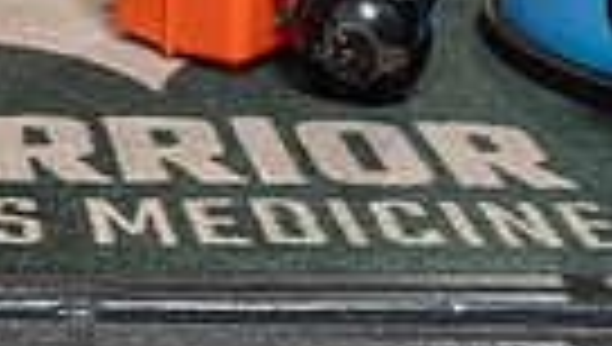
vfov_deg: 8.6
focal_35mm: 128
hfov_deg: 16.3
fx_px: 2080
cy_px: -517
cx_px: -58
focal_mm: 37
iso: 800
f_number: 7.1
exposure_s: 1/250
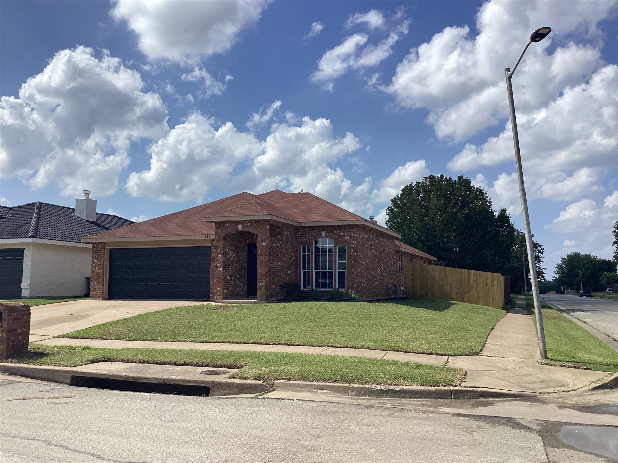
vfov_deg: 45.4
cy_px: 232
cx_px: 309
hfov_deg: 58.4
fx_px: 553
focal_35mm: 31
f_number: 2.4
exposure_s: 1/2469
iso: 25
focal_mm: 3.3
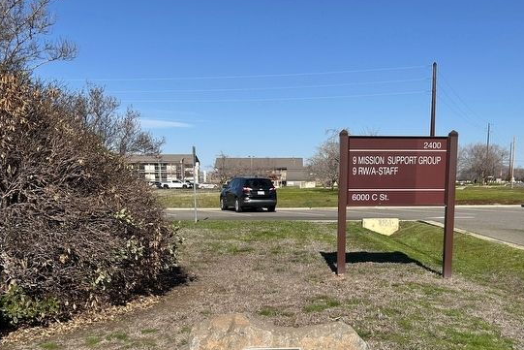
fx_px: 582
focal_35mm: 40
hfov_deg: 48.3
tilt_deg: -8.0
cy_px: 270
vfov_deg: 32.7
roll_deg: +0.8
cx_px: 296
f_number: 1.5
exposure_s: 1/4630
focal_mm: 5.7
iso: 50
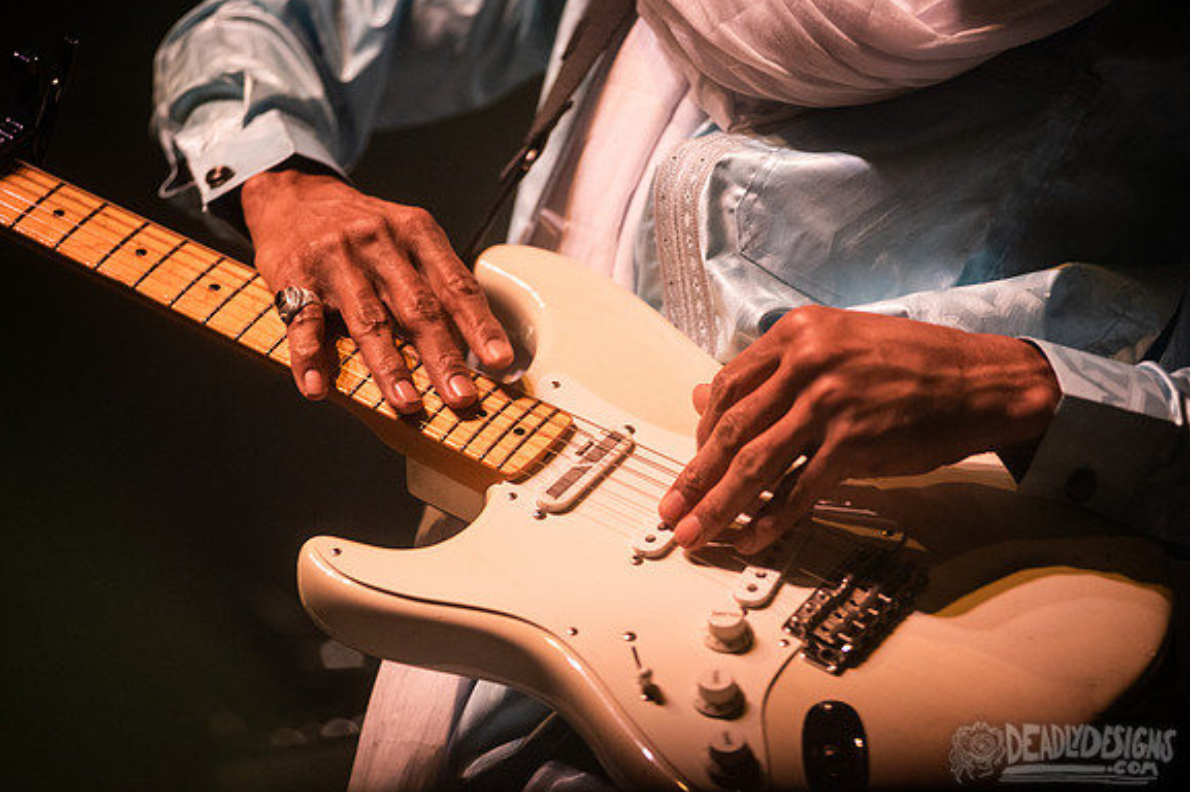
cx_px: 596
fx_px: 5319
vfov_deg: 8.5
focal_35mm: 161
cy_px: 397
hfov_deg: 12.8
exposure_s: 1/200
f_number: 3.2
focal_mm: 160
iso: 2500
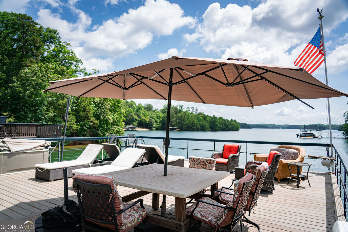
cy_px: 116
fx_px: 232
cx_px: 174
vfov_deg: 53.1
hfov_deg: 73.7
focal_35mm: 24
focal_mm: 24
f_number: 4
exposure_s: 1/1000
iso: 160
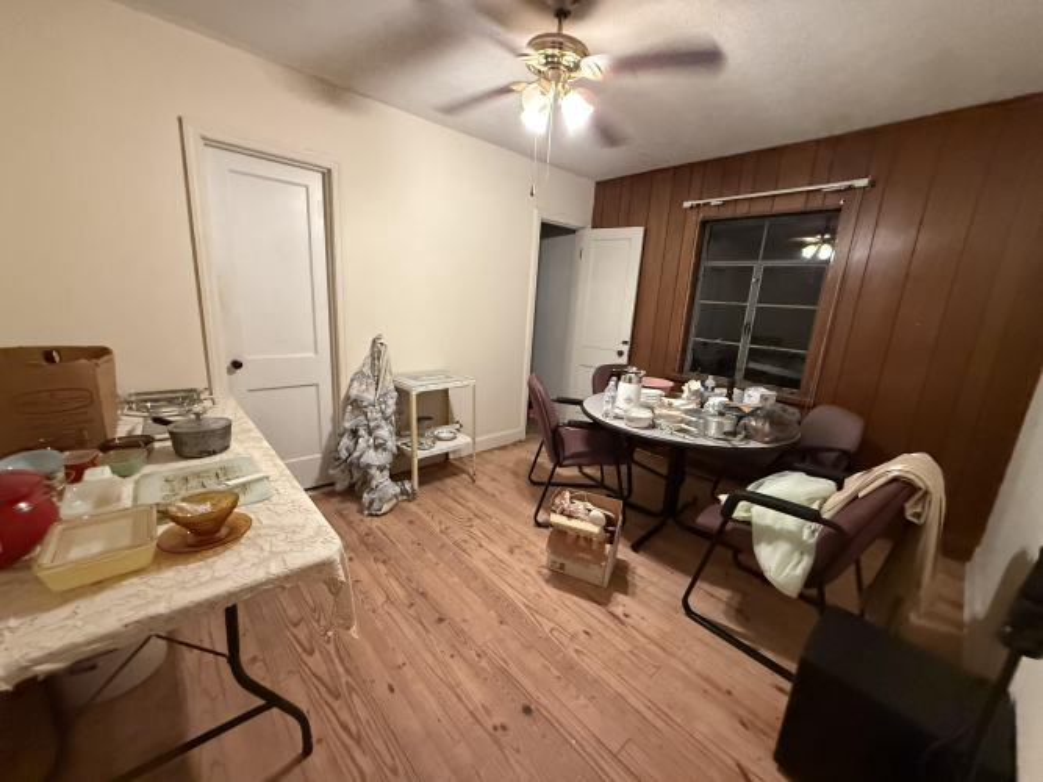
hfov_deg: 102.1
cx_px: 522
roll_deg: -3.7
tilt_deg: -11.5
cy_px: 391
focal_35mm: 14
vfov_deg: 85.7
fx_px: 422
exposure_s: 1/60
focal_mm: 2.22
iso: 800
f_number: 2.2
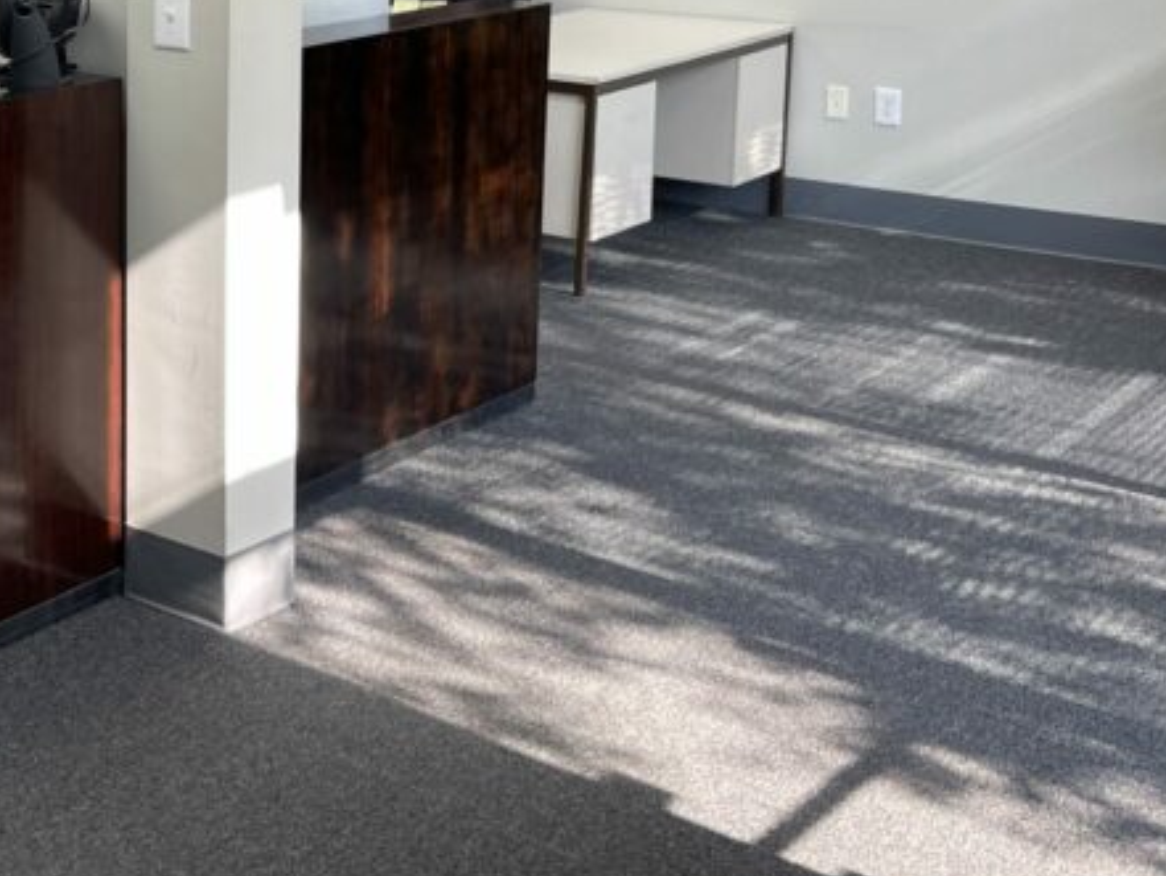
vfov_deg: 24.4
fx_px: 1954
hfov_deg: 29.9
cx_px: -114
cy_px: 69
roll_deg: +1.0
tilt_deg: -7.5
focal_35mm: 58
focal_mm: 5.1
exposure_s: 1/120
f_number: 1.6
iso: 125
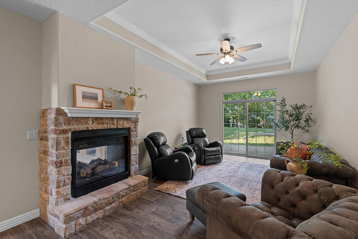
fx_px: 159
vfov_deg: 73.8
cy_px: 120
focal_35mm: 16
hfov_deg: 96.7
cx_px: 179
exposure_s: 1/50
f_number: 4.5
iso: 2500
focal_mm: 16
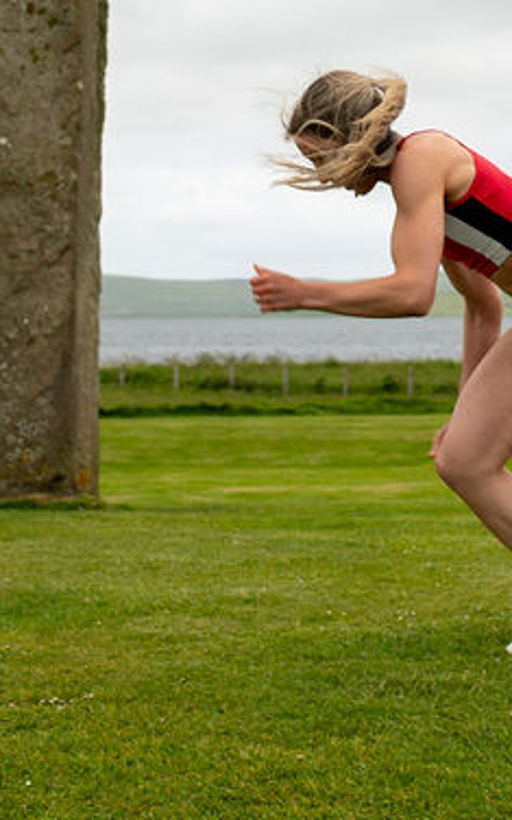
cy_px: 80
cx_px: 451
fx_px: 2166
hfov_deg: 13.4
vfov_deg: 21.0
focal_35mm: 97
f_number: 5
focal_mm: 35
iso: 400
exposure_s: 1/500
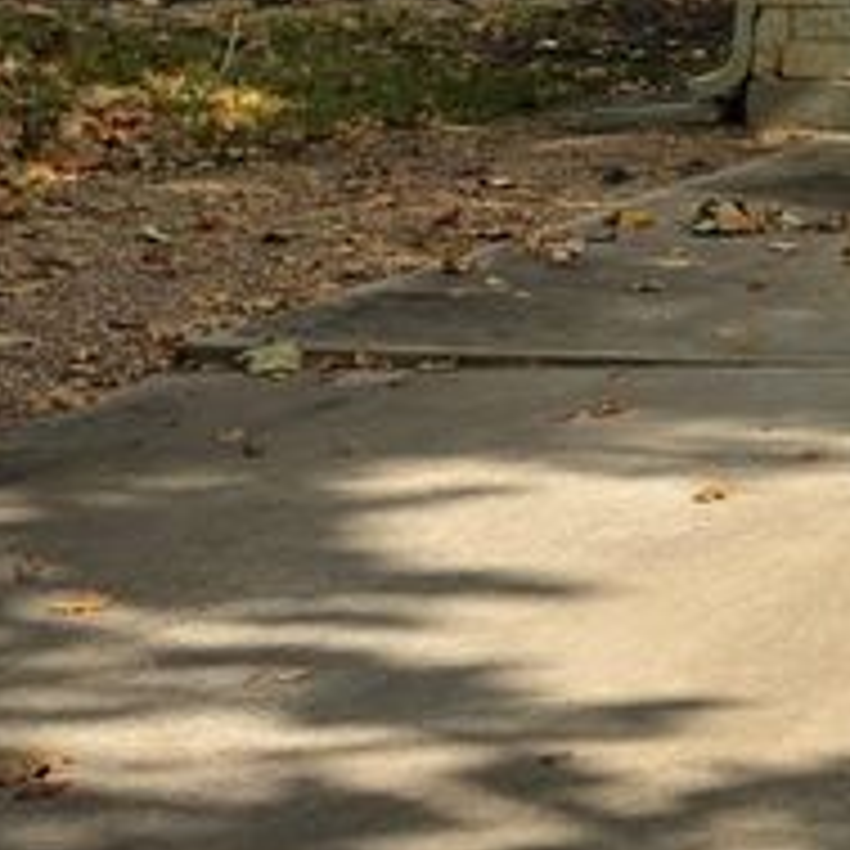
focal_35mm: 110
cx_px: 2186
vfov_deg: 14.1
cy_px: -652
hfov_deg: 12.0
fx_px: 3056
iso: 80
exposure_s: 1/2708
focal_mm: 6.3
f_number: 1.7
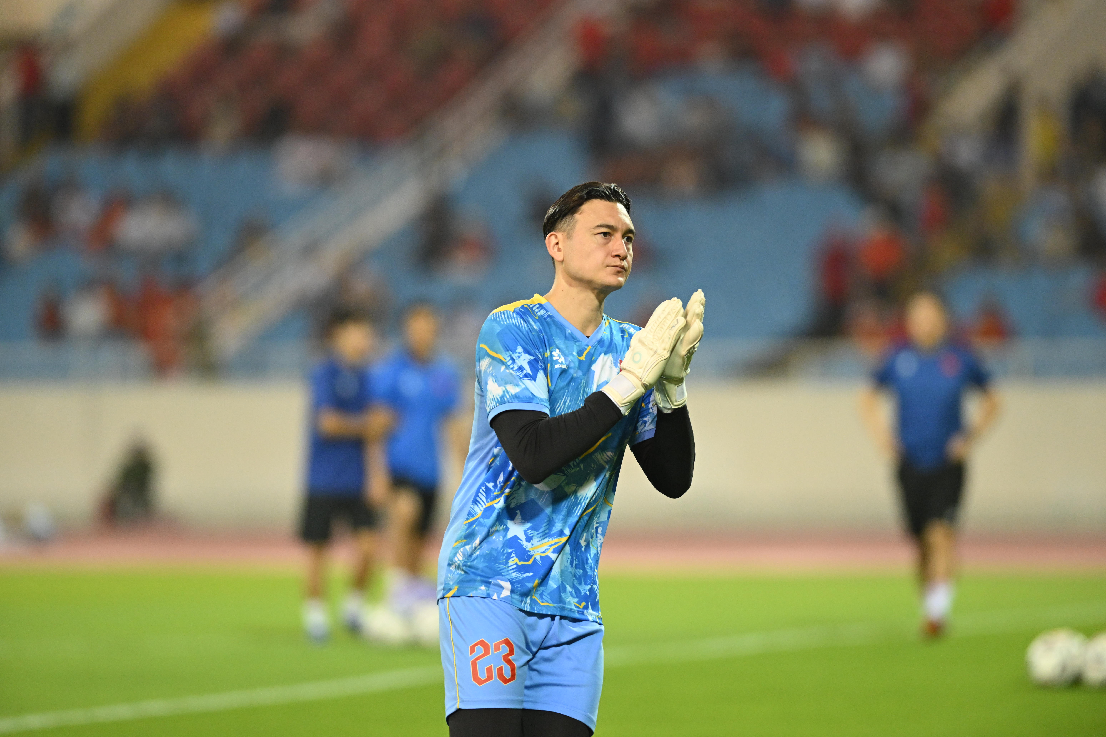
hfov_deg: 6.9
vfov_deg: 4.6
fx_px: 9216
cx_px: 553
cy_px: 368
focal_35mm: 300
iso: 4000
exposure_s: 1/1250
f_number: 3.2
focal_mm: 300
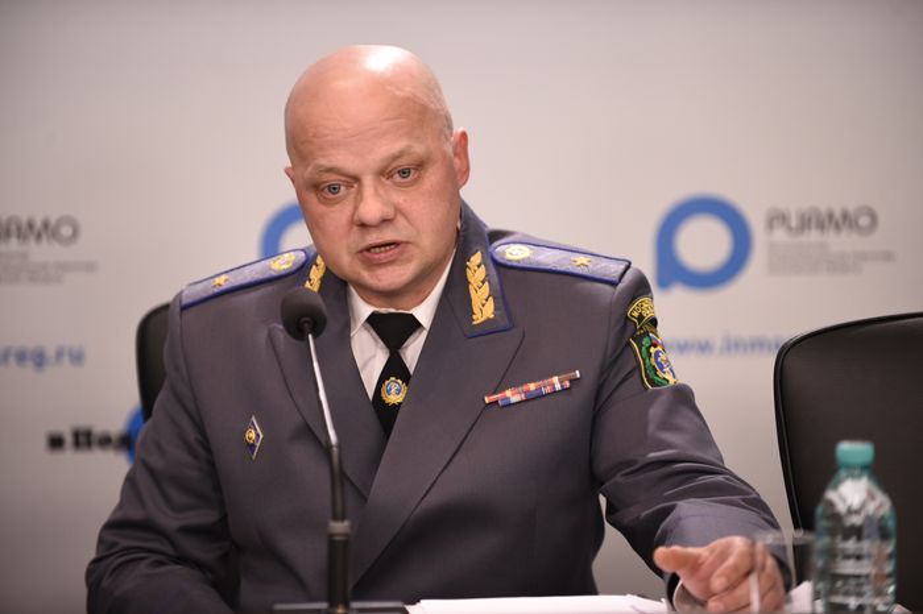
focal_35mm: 175
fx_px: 4484
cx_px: 462
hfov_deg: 11.8
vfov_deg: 7.8
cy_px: 307
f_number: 4
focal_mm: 175
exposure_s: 1/320
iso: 1600
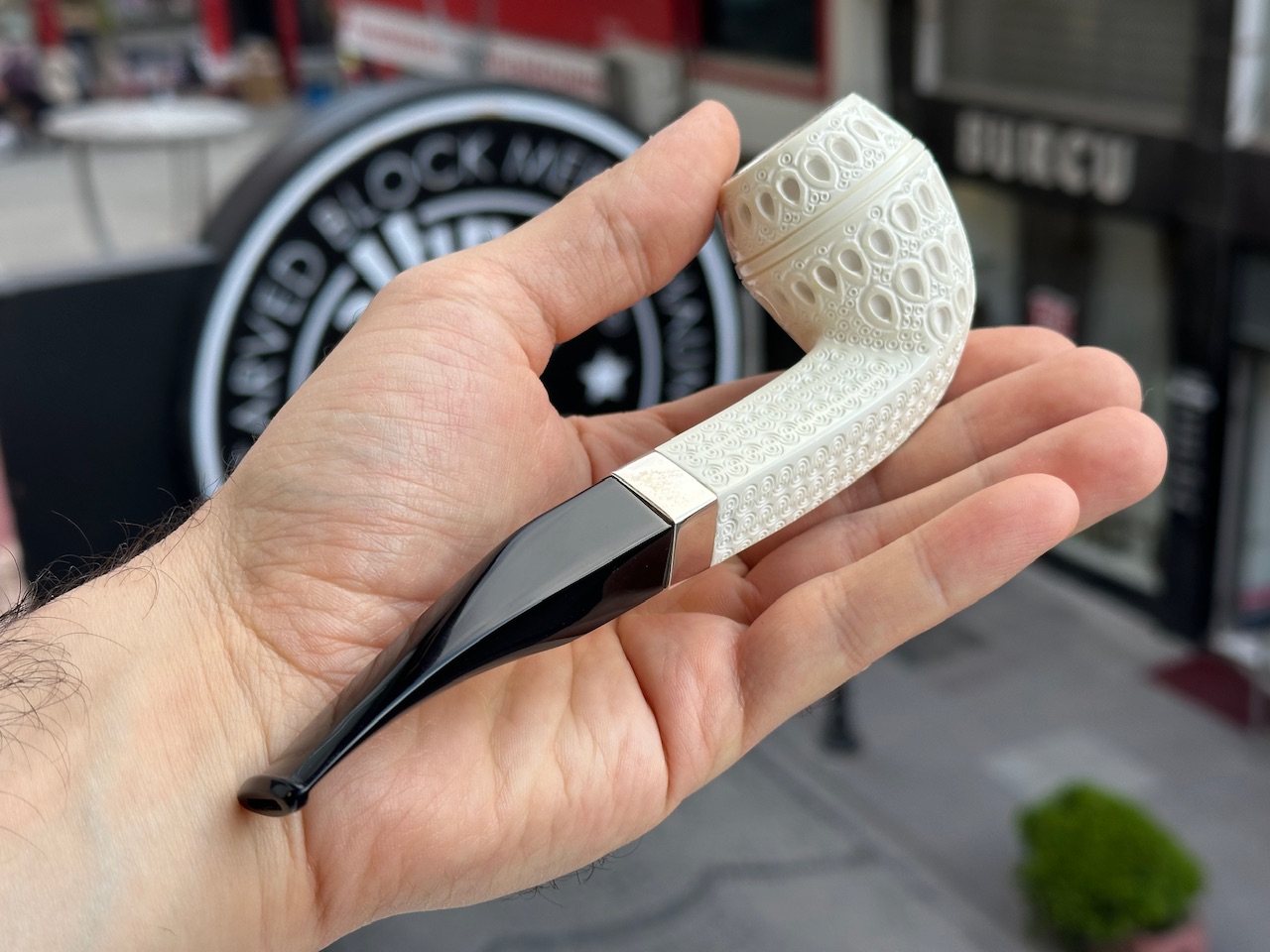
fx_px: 1761
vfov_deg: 30.3
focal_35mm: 48
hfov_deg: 39.7
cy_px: 476
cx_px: 635
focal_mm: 6.86
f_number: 1.78
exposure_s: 1/564
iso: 64
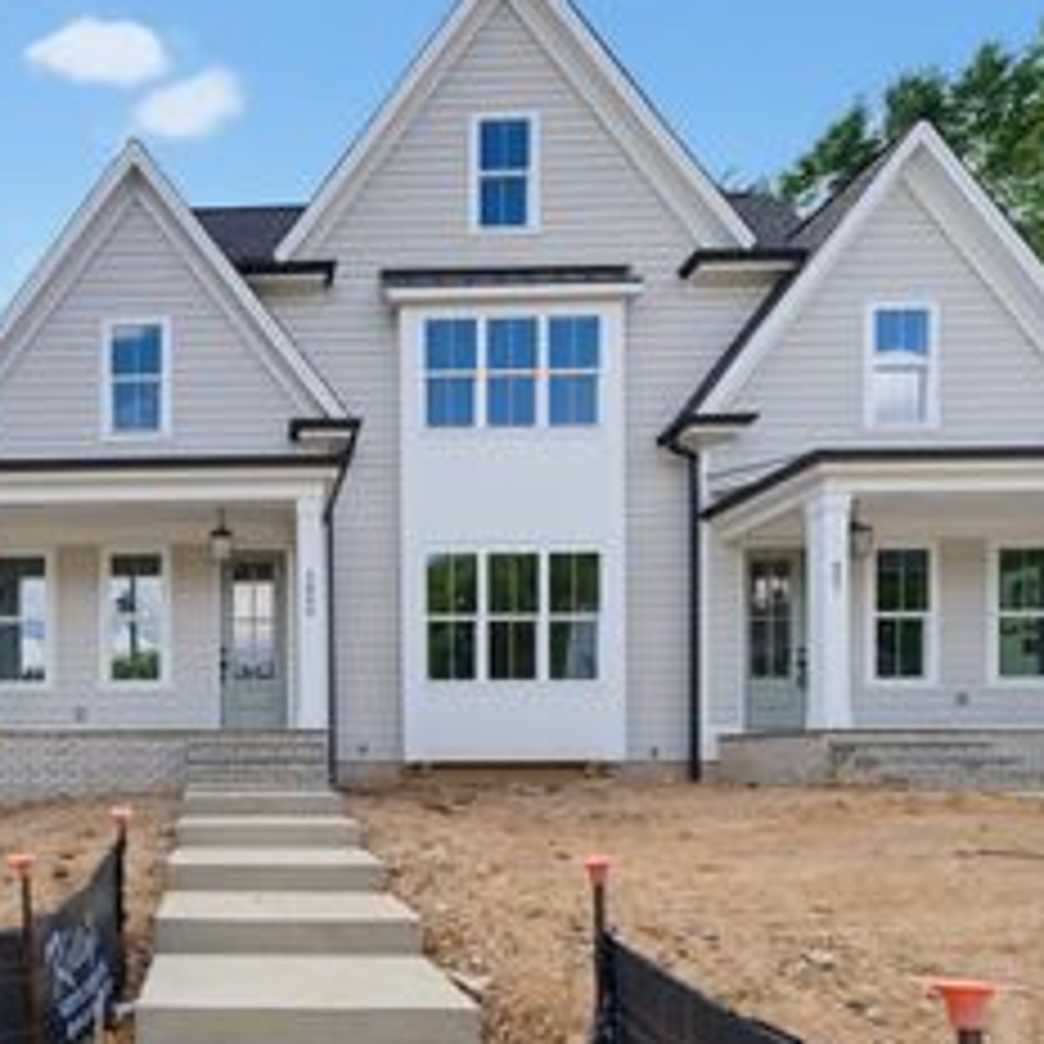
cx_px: 198
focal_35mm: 22
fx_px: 751
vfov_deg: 66.5
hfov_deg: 63.2
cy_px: 745
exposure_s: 1/30
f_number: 7.1
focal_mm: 12
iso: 100
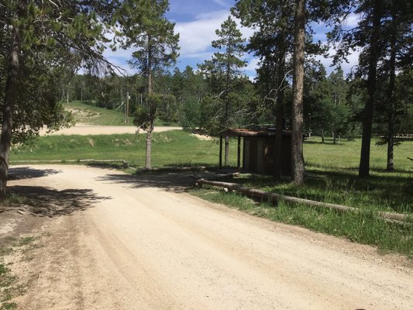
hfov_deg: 58.3
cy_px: 155
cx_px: 206
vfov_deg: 45.5
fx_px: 370
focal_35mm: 31
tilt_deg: -4.6
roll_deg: -2.5
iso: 25
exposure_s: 1/1733
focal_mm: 3.3
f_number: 2.4
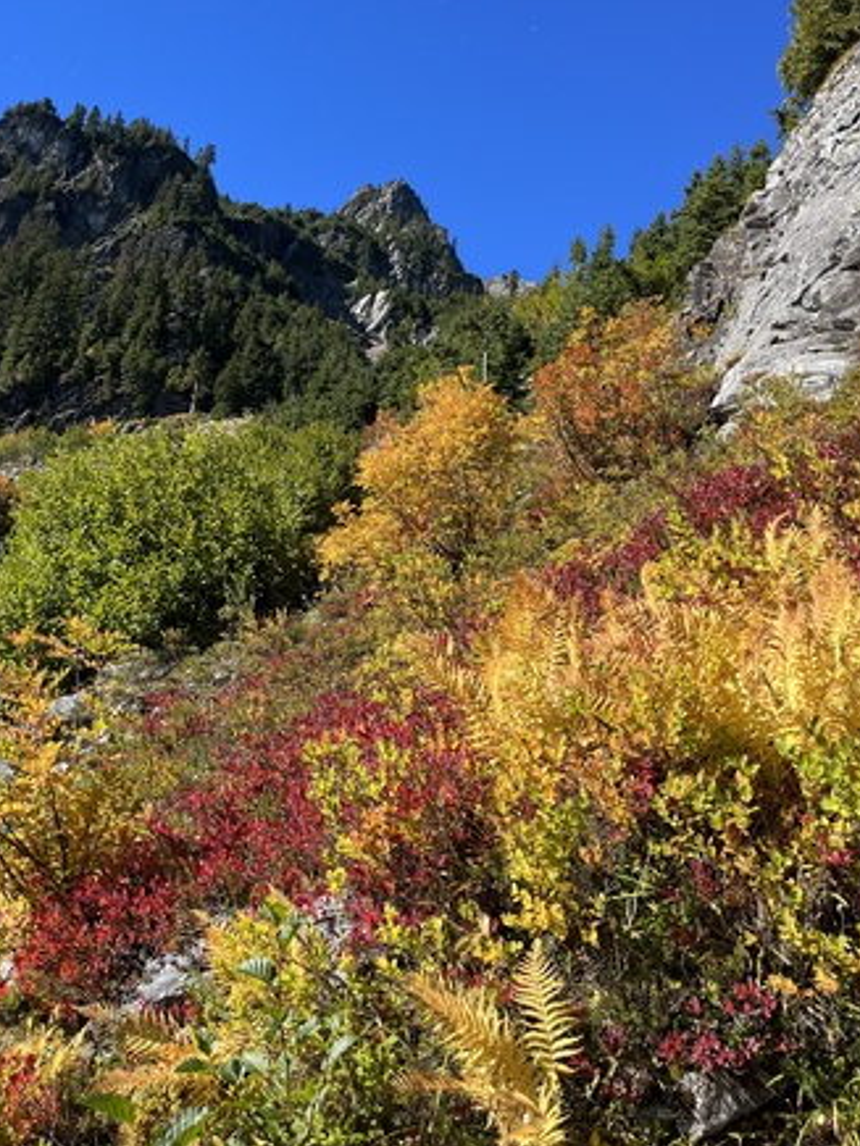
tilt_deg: +23.8
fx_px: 1027
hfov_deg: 45.4
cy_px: 465
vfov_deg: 57.9
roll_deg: -2.8
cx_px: 405
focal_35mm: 31
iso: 50
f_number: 1.6
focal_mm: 5.1
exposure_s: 1/1536
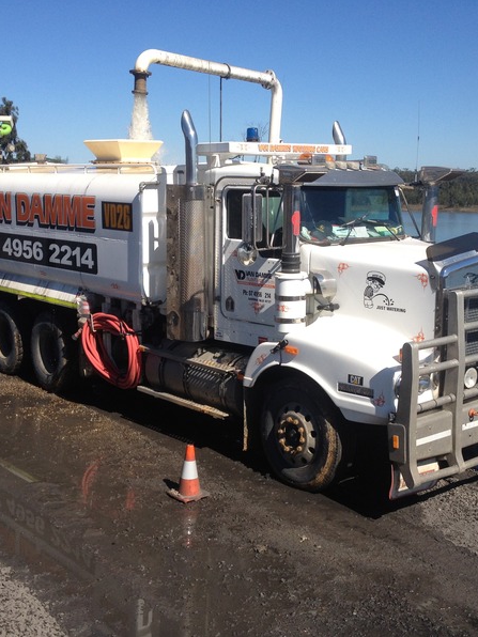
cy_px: 318
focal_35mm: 47
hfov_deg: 30.8
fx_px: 865
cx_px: 272
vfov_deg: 40.4
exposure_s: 1/1727
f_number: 2.4
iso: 64
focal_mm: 4.28
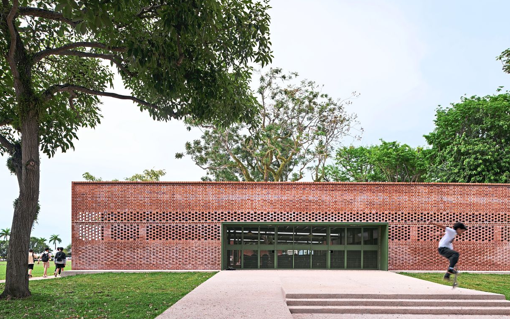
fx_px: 347
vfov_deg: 49.3
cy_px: 152
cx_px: 259
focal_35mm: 25
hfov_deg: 72.5
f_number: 9.5
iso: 200
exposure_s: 1/30
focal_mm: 24
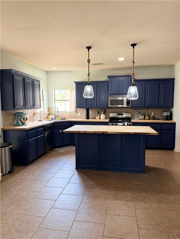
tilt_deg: -5.6
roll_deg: +0.1
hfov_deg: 56.8
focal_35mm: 24
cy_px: 120
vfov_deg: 71.6
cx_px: 90
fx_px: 166
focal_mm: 6.76
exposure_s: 1/60
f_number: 1.78
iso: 125
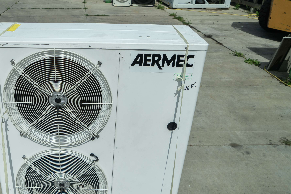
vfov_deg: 37.9
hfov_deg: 52.8
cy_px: 95
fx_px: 283
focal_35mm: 35
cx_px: 85
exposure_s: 1/400
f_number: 6.3
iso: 100
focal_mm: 24
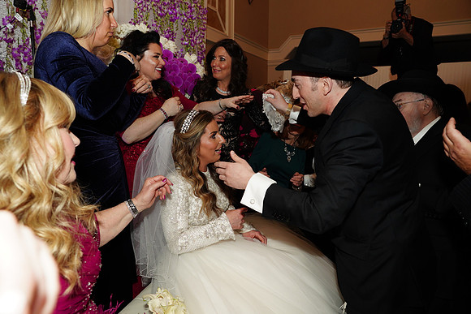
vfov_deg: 53.2
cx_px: 236
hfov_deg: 73.7
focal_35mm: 24
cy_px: 157
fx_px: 314
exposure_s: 1/80
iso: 800
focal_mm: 24
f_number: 5
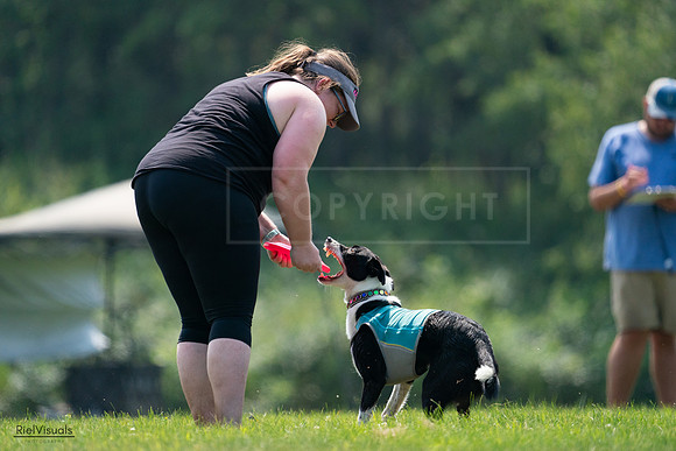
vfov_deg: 2.5
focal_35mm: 559
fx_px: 10499
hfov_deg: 3.7
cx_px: 338
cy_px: 226
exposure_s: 1/4000
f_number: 6.3
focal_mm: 559
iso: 2000
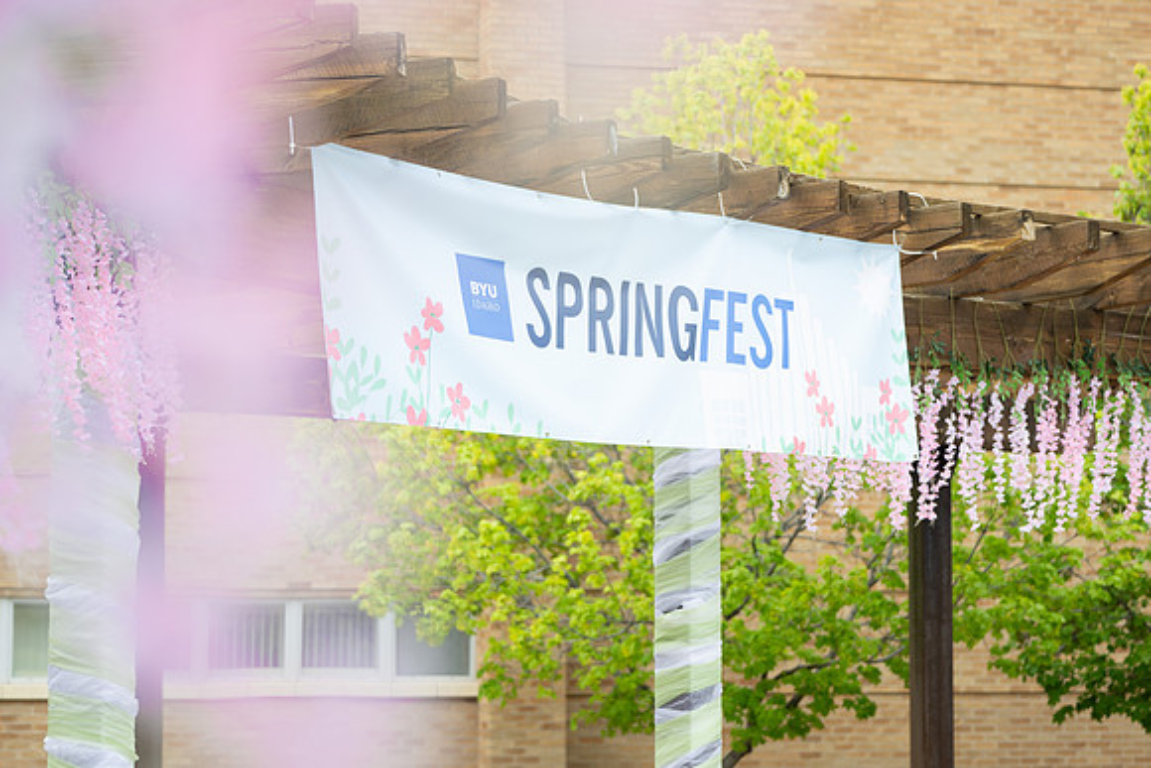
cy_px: 375
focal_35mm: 94
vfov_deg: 14.5
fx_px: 3016
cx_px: 597
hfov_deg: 21.6
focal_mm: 81
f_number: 2.8
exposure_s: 1/400
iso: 200
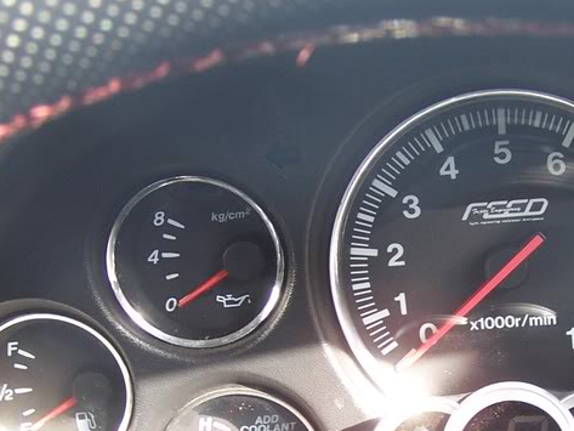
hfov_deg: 20.8
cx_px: 461
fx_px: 1543
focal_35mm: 93
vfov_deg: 15.7
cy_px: 387
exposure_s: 1/45
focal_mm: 7.1
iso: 80
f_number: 2.9
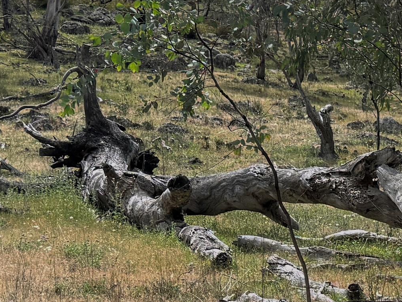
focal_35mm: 119
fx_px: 1382
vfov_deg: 12.4
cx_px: 516
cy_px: 69
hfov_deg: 15.8
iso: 100
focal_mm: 6.76
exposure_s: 1/7353
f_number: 1.78
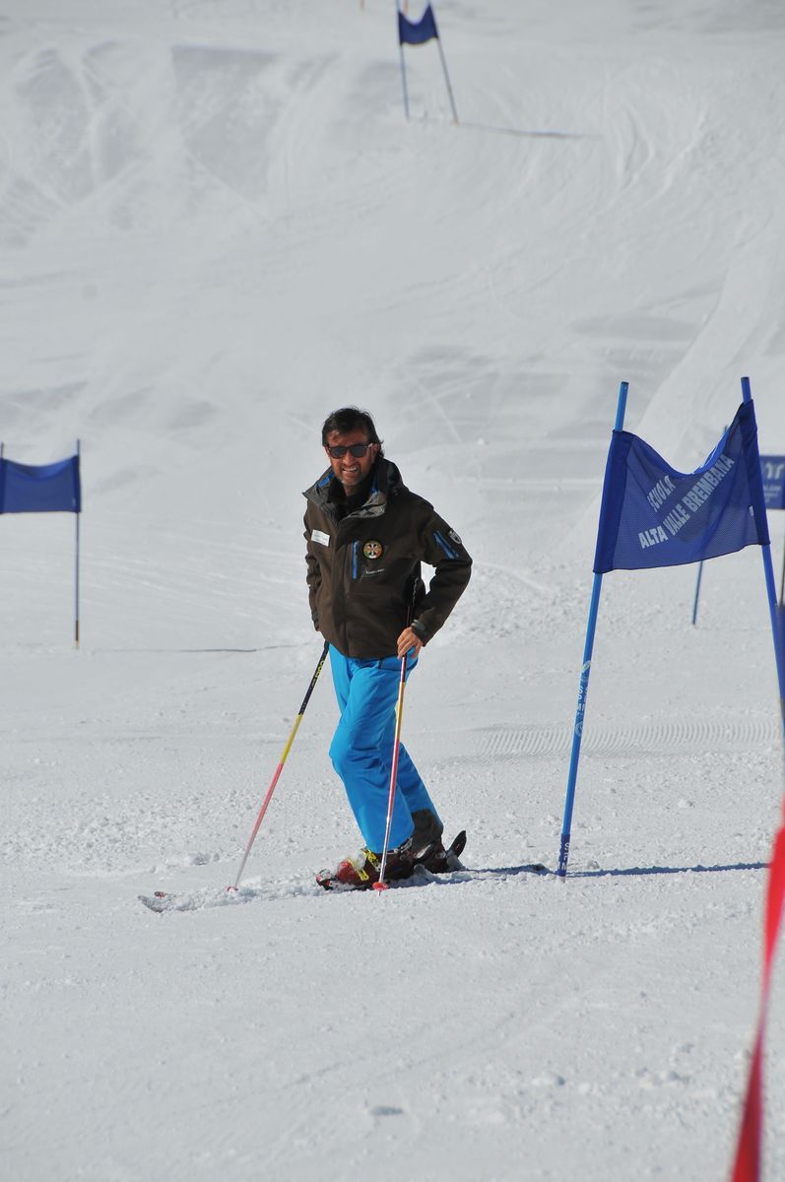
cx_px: 392
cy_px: 591
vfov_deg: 6.9
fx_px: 9837
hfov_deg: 4.6
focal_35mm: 300
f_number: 9
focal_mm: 200
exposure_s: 1/1600
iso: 200
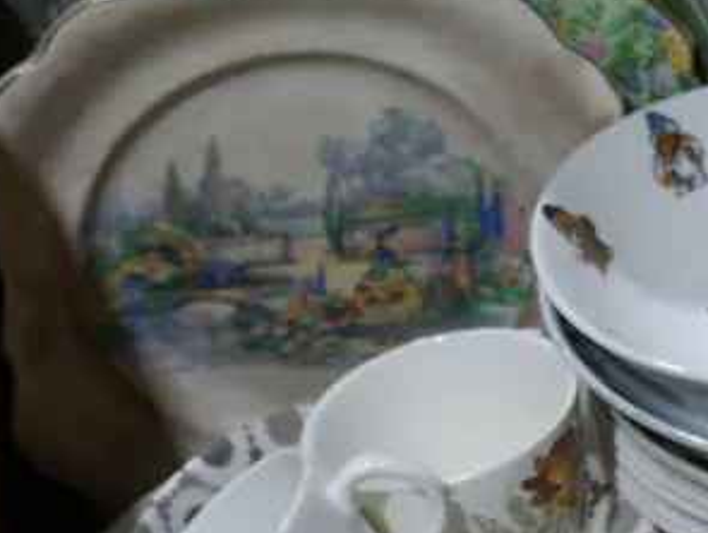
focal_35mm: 111
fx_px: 2273
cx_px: 634
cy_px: 520
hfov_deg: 17.5
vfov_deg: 13.2
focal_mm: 16
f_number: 3.6
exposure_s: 1/100
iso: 200
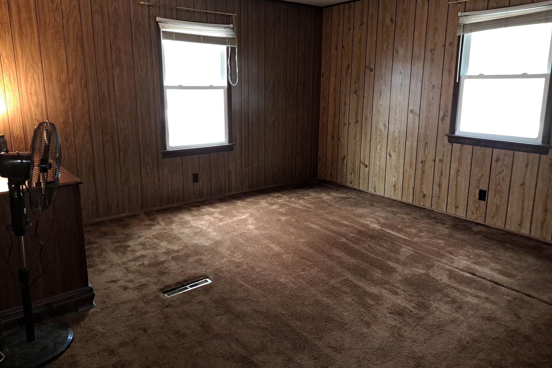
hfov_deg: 71.5
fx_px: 383
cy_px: 163
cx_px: 276
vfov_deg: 51.2
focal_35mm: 25
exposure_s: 1/40
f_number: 1.8
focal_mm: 5.23
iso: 320
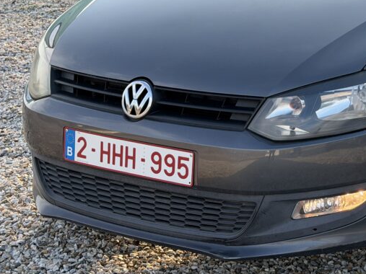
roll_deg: -1.2
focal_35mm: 97
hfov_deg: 19.7
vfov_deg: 15.2
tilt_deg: -11.2
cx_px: 352
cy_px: 74
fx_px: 1025
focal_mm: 6.76
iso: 80
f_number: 1.78
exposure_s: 1/819
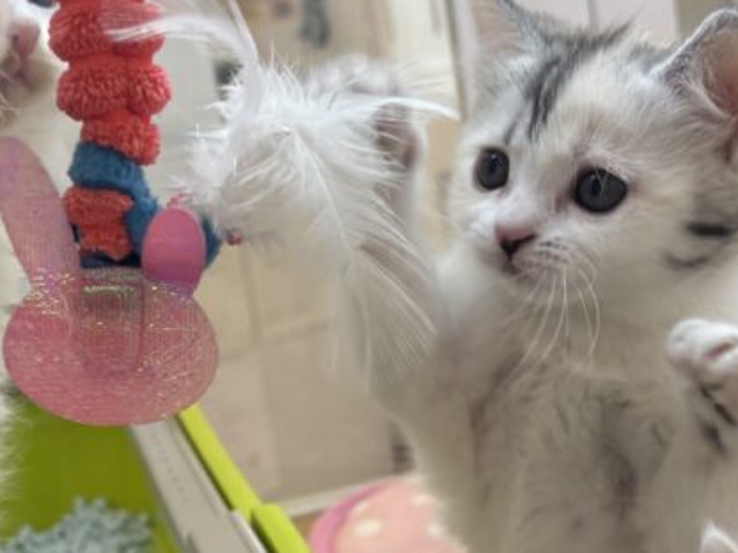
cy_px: 425
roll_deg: +10.3
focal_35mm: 75
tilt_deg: -15.8
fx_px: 1599
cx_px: 236
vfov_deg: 19.5
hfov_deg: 25.8
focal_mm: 5.96
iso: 64
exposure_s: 1/100
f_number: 1.6
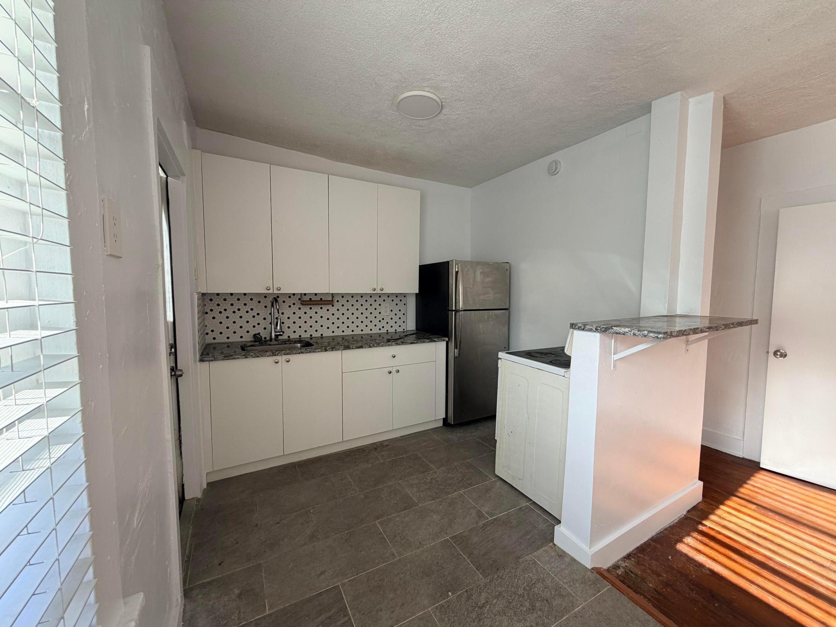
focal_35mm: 14
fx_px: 338
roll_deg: -0.3
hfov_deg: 102.1
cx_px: 418
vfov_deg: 85.7
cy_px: 314
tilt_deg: -4.3
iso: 100
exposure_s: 1/121
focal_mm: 2.22
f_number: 2.2
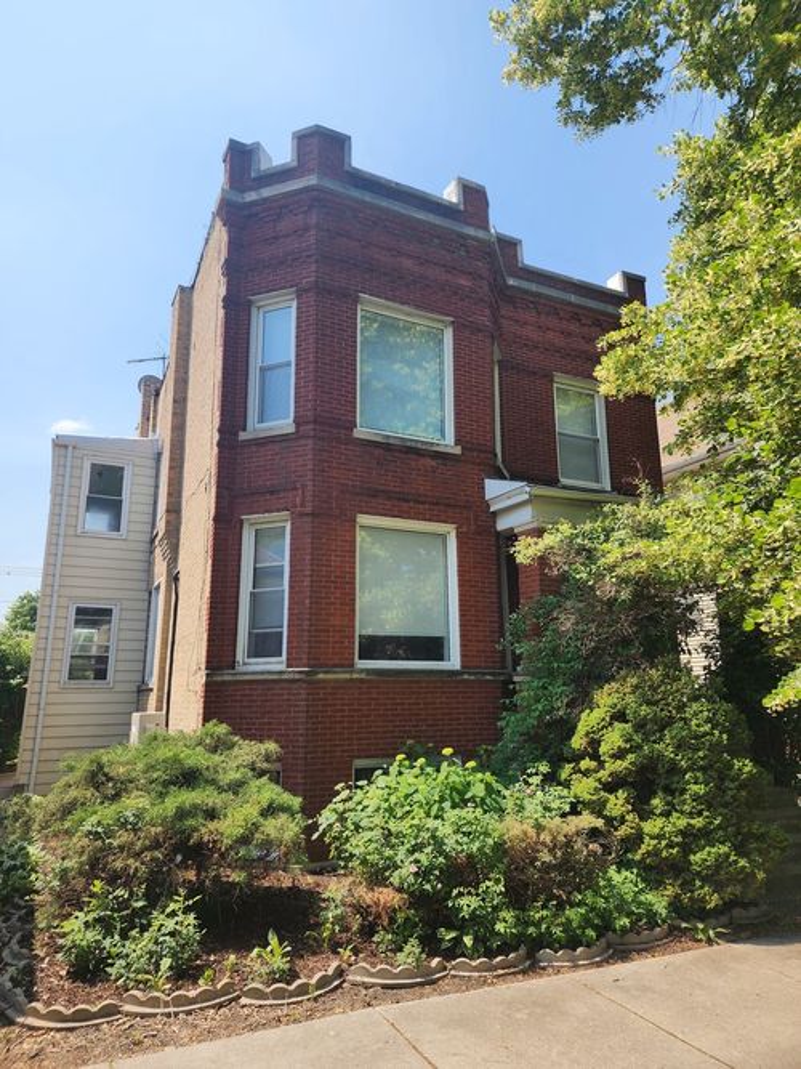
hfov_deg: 58.9
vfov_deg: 73.9
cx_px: 400
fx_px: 710
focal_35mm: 23
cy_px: 534
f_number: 1.8
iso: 12
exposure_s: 1/829
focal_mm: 6.4
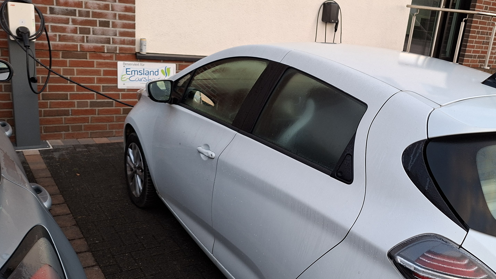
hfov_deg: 55.6
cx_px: 325
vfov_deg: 33.7
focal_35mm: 35
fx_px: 460
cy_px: 154
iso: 80
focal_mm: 5.54
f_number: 1.8
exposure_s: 1/100
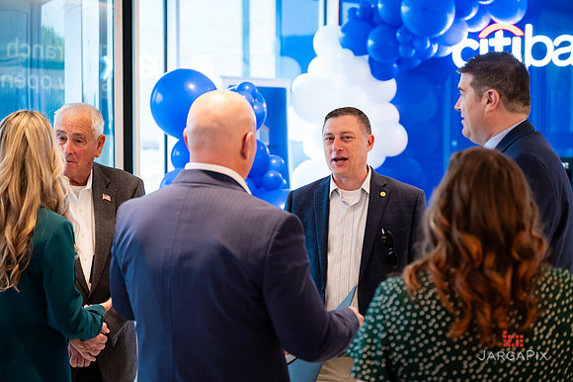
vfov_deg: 19.4
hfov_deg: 28.8
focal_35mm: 70
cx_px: 286
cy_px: 191
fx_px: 1117
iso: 1000
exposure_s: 1/200
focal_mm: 70
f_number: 3.2
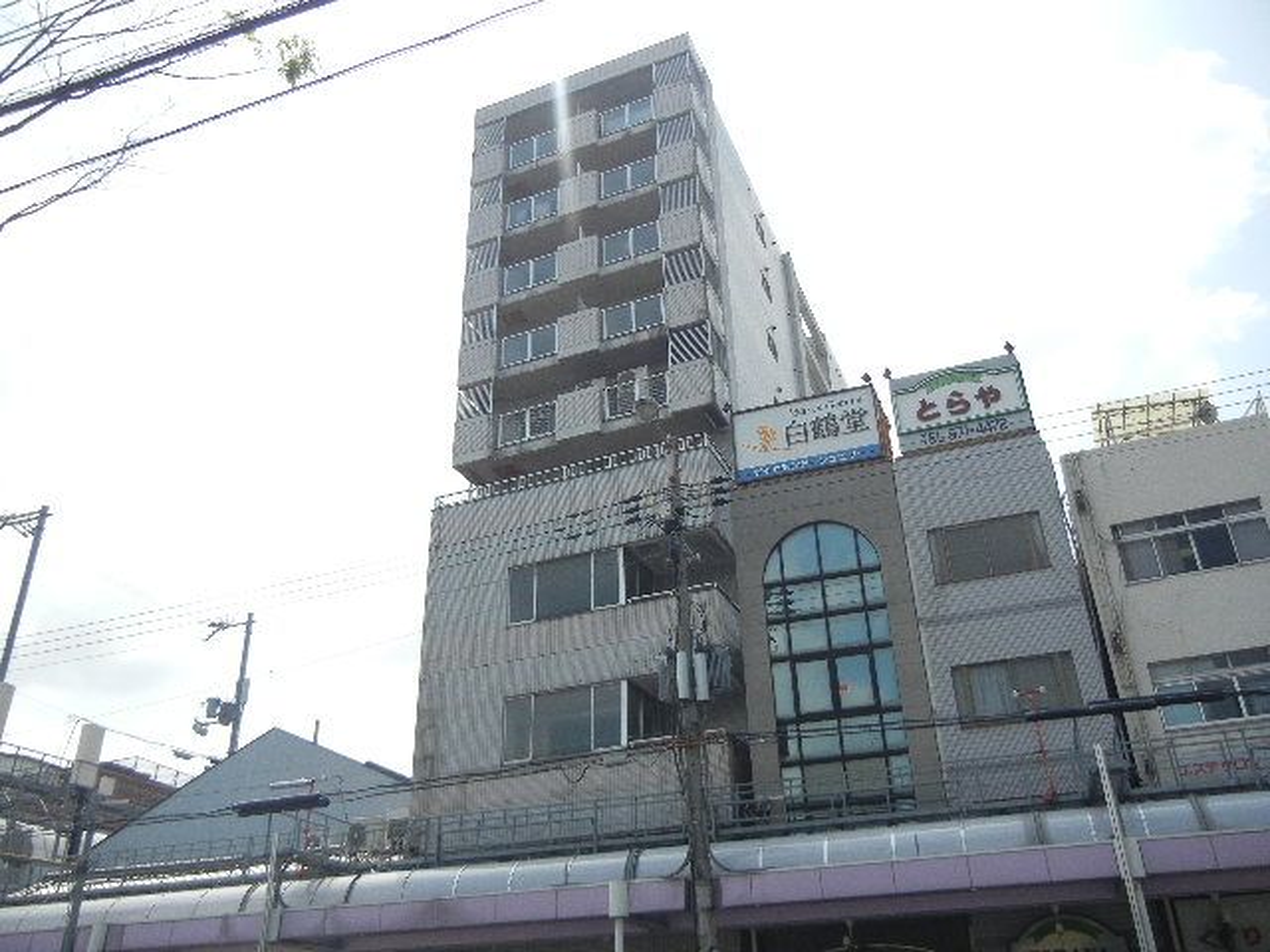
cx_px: 635
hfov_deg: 60.0
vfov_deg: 46.8
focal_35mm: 30
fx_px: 1101
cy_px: 476
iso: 230
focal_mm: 5.4
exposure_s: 1/575
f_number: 7
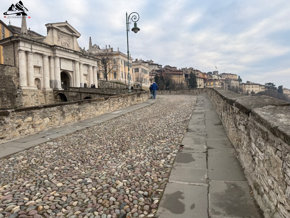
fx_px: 201
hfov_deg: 71.6
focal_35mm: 24
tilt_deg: +2.1
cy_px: 109
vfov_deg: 56.8
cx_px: 145
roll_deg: +2.1
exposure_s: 1/920
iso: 80
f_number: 1.78
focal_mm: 6.76
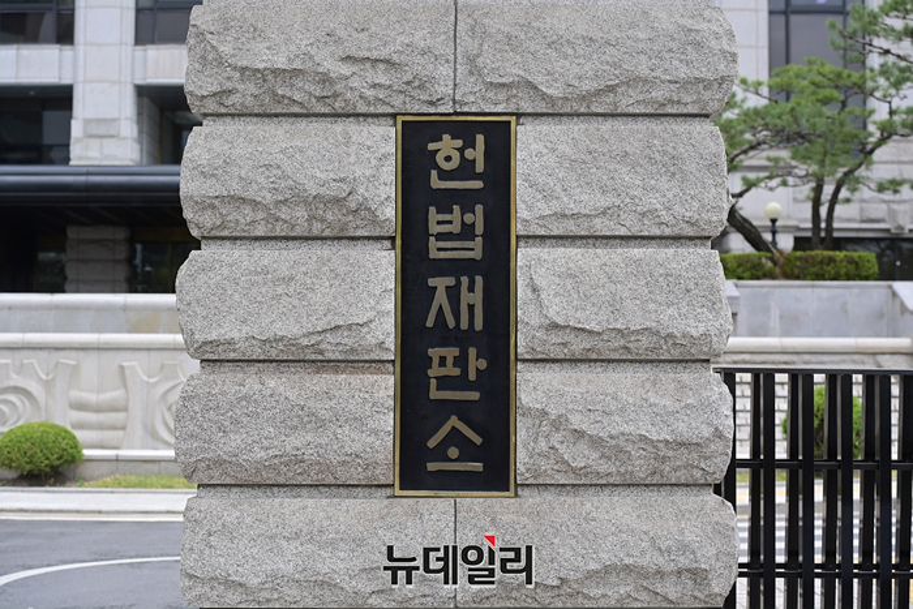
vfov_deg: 19.5
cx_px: 456
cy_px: 304
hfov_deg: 28.8
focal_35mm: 70
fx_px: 1776
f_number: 5.6
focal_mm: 70
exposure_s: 1/200
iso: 200
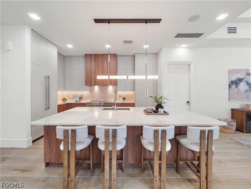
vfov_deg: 85.7
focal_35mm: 14
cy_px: 94
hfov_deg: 102.1
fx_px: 102
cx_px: 126
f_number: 7.1
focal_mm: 7
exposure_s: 1/6
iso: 200
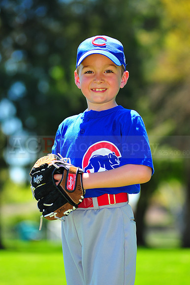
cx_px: 95
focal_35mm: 180
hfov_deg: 7.6
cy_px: 142
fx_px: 1427
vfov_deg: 11.4
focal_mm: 180
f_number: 5
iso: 200
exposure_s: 1/400
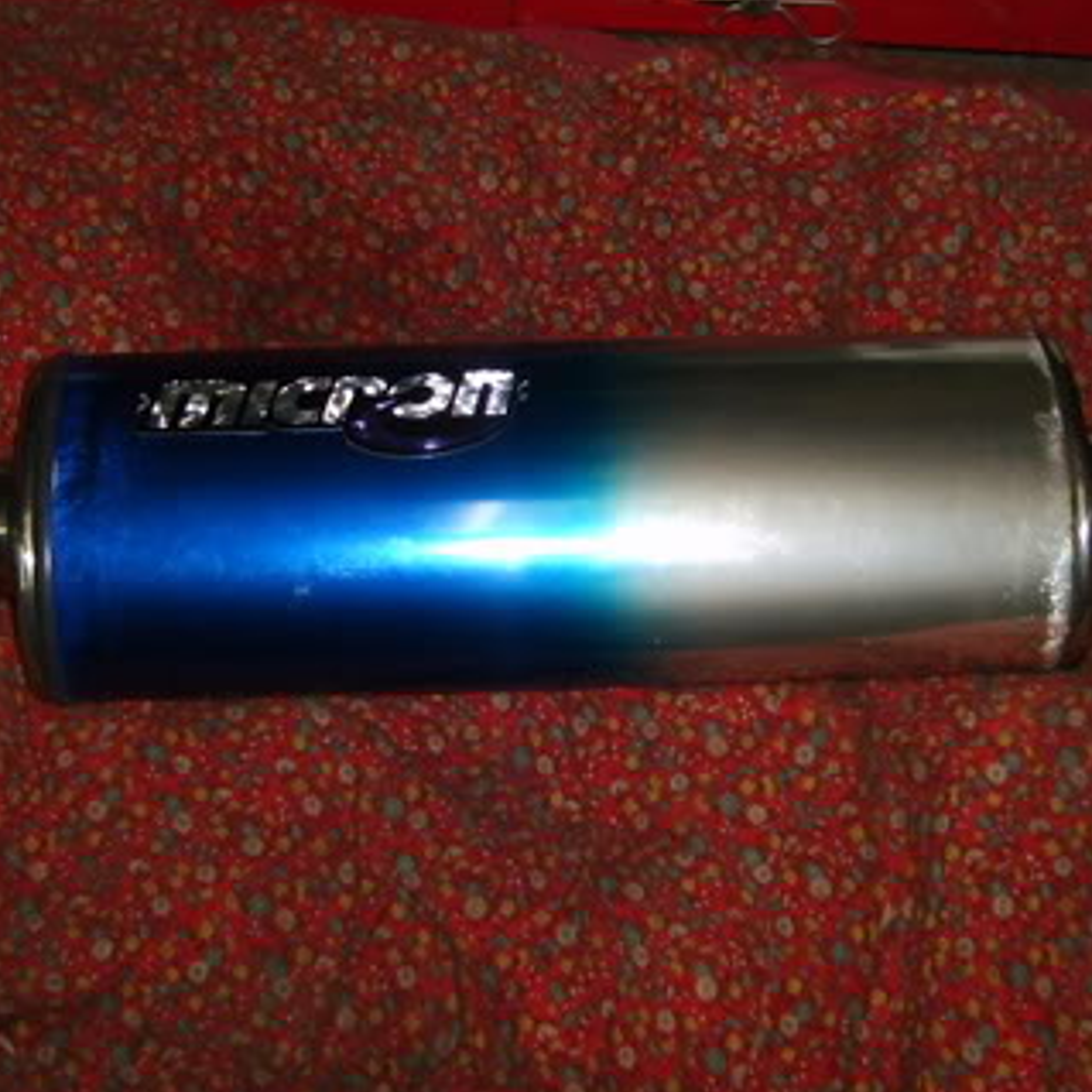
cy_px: 500
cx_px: 561
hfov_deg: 27.7
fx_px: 2213
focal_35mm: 62
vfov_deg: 27.7
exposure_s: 1/45
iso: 100
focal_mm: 5.8
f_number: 2.8
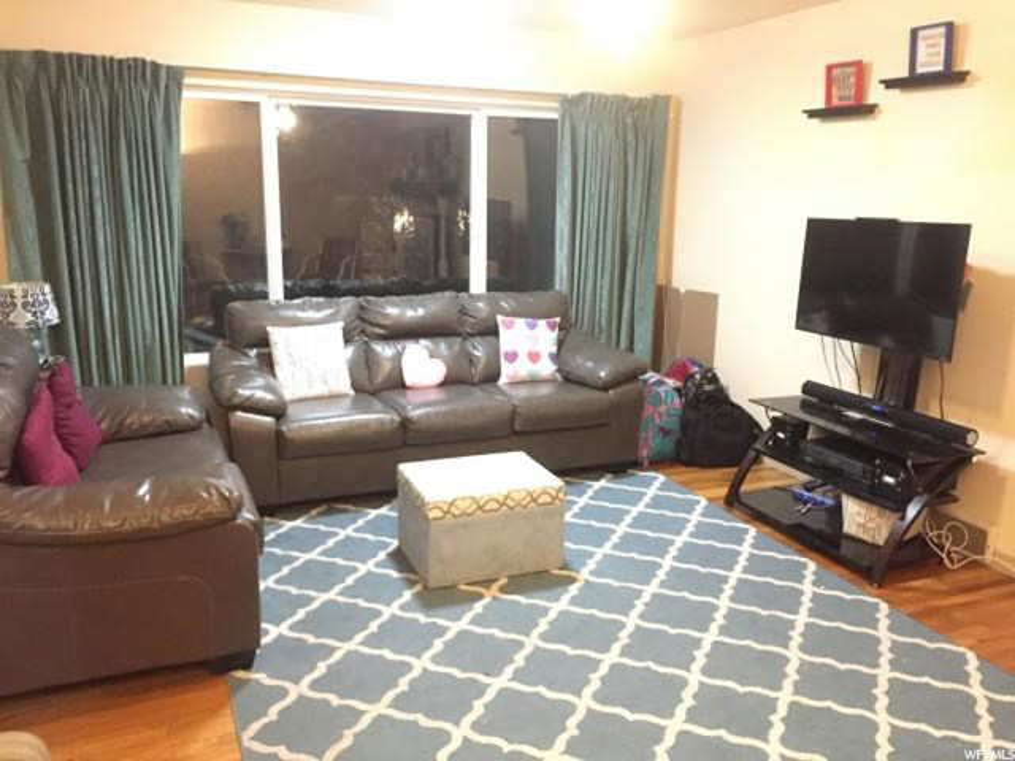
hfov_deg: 61.7
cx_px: 508
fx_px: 850
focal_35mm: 29
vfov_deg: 48.2
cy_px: 380
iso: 400
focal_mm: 4.15
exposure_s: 1/15
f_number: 2.2
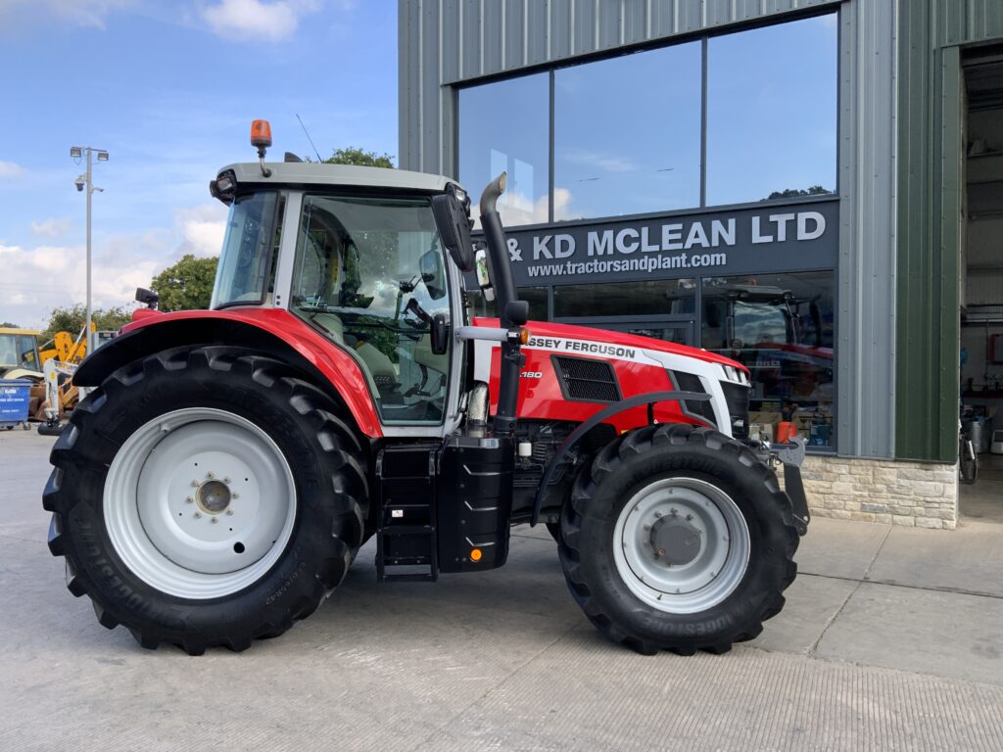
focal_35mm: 29
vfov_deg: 48.2
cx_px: 502
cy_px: 376
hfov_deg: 61.7
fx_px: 840
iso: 16
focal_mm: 3
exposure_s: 1/435
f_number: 1.8
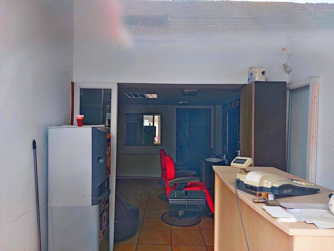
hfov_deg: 69.4
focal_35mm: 25
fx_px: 241
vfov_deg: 54.9
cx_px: 167
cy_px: 126
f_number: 1.8
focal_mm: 5.23
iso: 200
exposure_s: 1/50
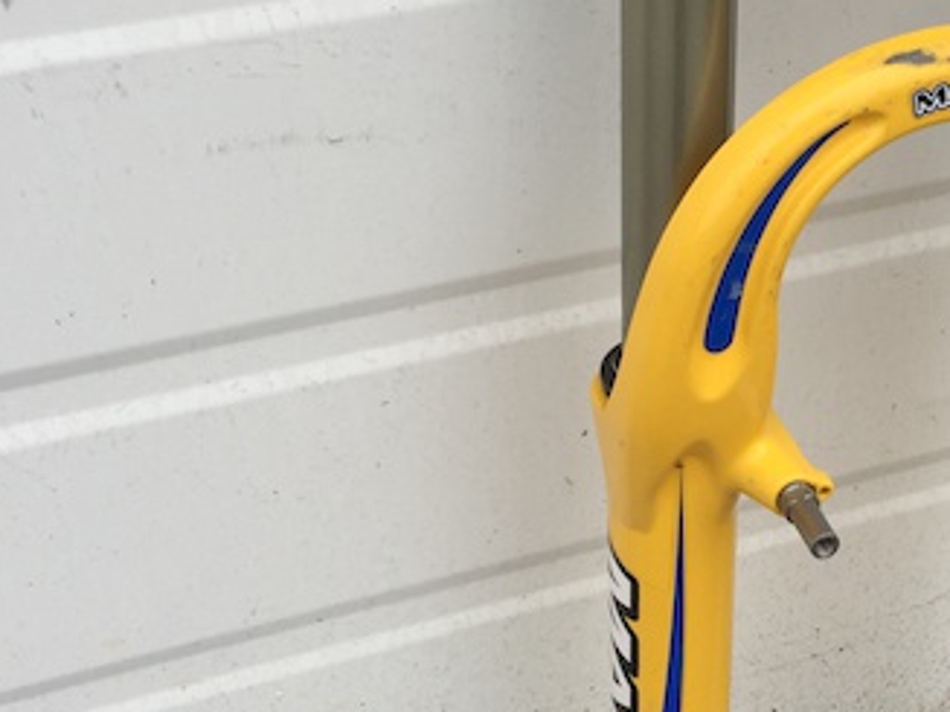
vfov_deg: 20.7
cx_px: 796
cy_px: 349
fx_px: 1948
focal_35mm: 71
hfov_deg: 26.7
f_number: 2.2
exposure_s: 1/366
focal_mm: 4.15
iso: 32
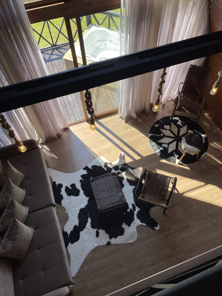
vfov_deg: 67.3
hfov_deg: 53.1
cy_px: 148
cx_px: 111
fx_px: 222
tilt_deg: -58.2
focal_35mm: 26
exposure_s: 1/831
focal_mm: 4.2
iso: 32
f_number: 1.6
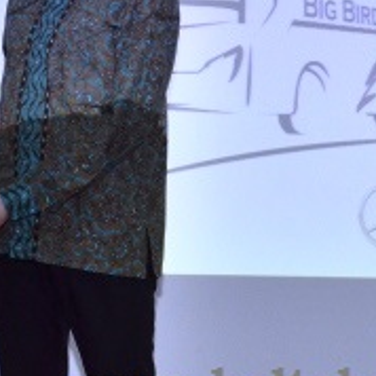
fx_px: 1573
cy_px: 46
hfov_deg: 13.5
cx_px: 6
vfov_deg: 13.5
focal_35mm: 128
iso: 1000
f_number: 7.1
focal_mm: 34
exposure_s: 1/250
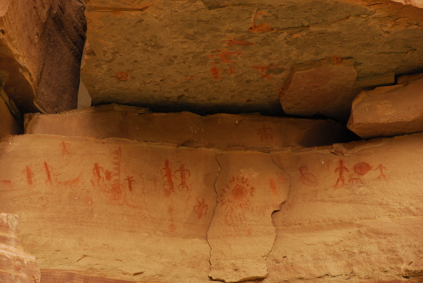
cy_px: 142
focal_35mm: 150
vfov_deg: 9.2
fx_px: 1764
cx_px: 212
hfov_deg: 13.7
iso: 200
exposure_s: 1/100
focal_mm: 100
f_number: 5.6
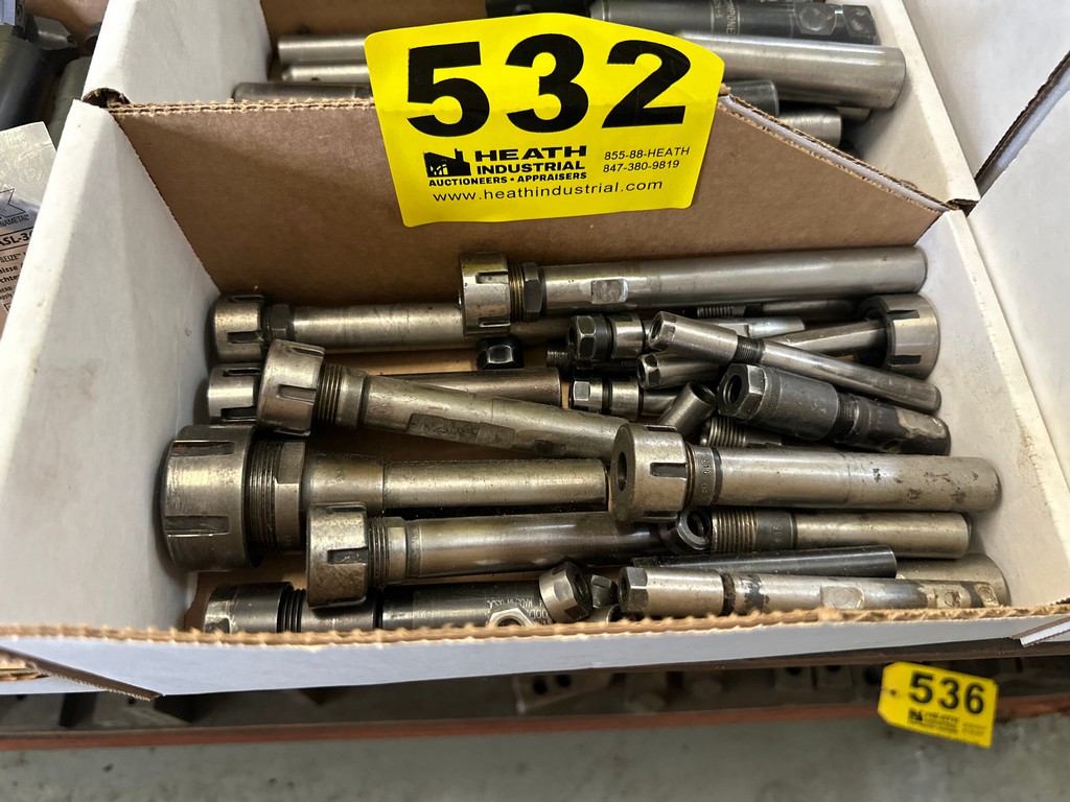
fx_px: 742
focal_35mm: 24
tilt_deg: -64.3
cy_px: 401
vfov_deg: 56.8
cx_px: 535
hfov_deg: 71.6
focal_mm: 6.86
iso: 500
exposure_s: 1/60
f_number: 1.78
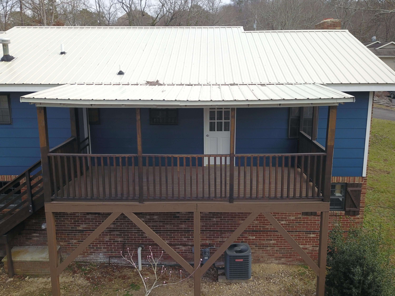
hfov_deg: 67.3
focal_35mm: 26
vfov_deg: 53.1
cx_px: 198
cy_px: 148
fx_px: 297
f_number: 2.2
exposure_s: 1/473
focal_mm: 4.73
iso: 100
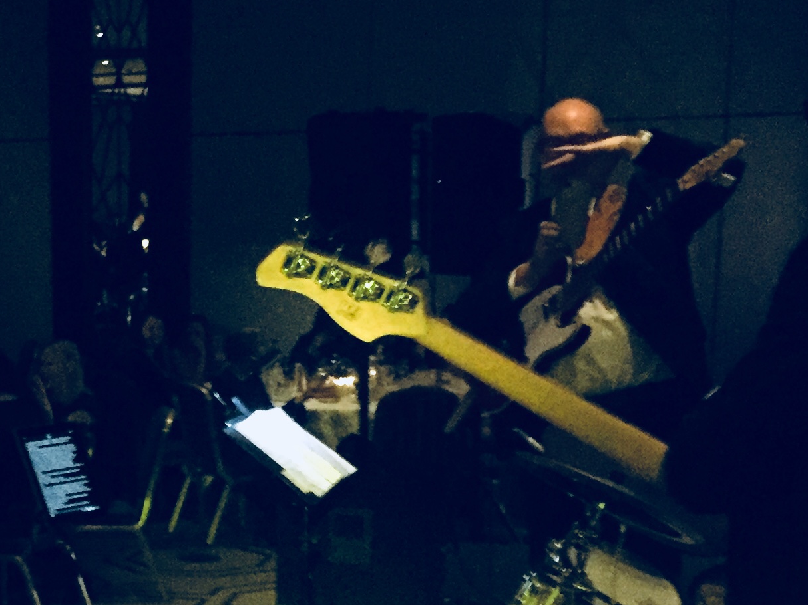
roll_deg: +0.1
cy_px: 564
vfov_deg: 18.5
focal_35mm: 78
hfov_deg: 24.0
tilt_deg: -11.4
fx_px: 1820
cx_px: 15
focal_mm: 4.15
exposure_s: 1/17
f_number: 2.2
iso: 1000
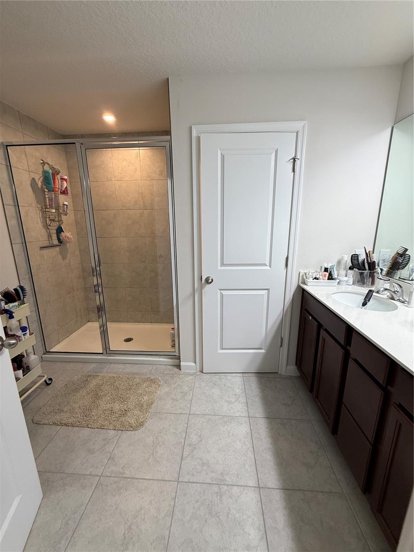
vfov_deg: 102.1
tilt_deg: -12.9
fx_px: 223
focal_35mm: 14
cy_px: 276
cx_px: 207
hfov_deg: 85.7
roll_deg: +0.6
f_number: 2.2
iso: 160
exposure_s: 1/120
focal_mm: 2.22
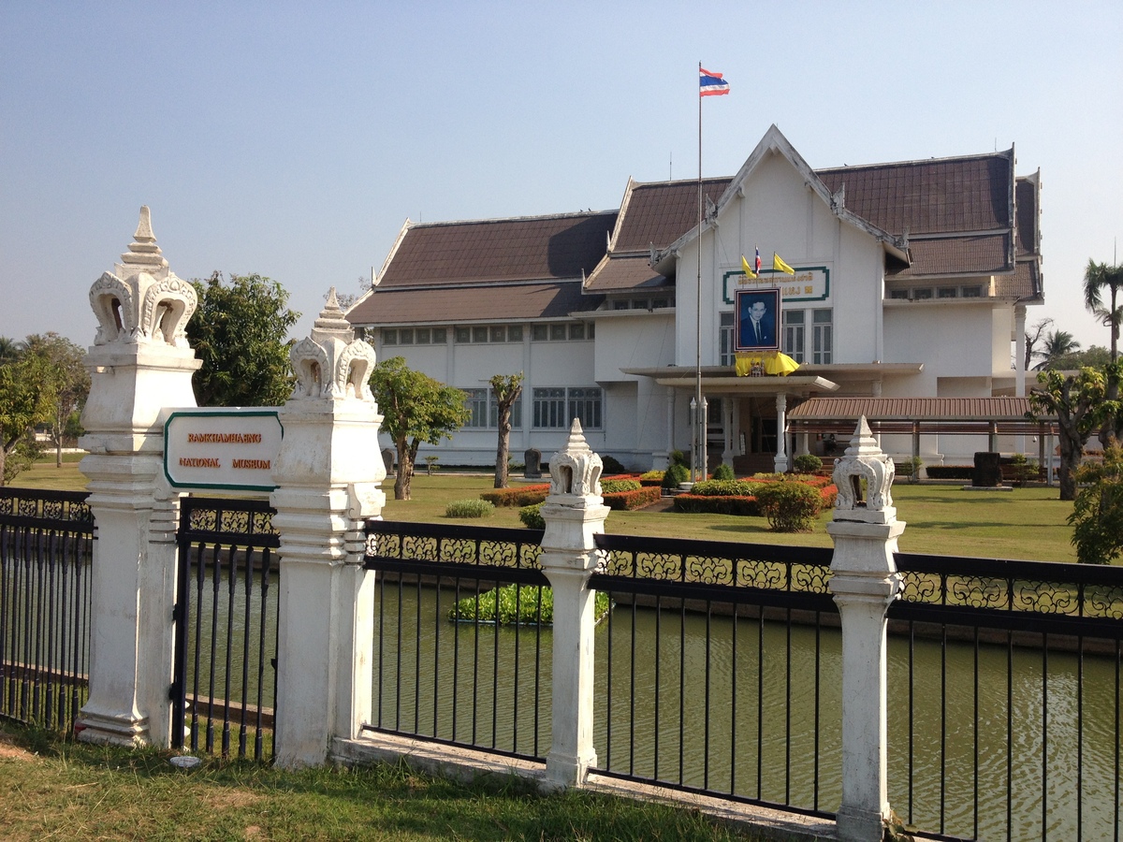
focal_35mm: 35
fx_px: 1135
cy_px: 421
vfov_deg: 40.7
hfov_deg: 52.6
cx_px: 562
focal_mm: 4.28
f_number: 2.4
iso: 50
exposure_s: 1/1577
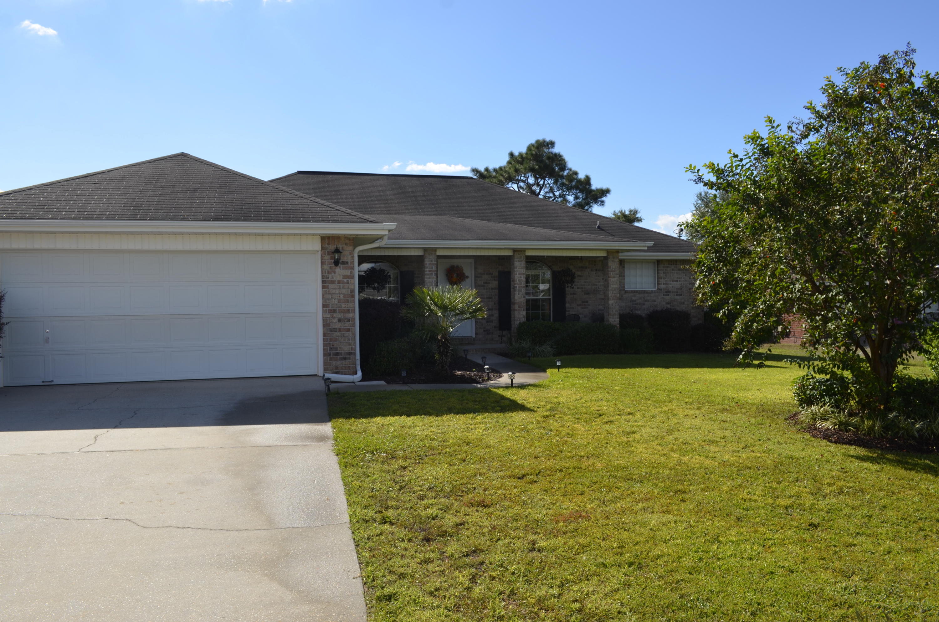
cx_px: 470
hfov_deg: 67.5
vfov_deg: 47.7
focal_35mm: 27
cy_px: 311
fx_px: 703
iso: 100
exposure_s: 1/250
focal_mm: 18
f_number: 8
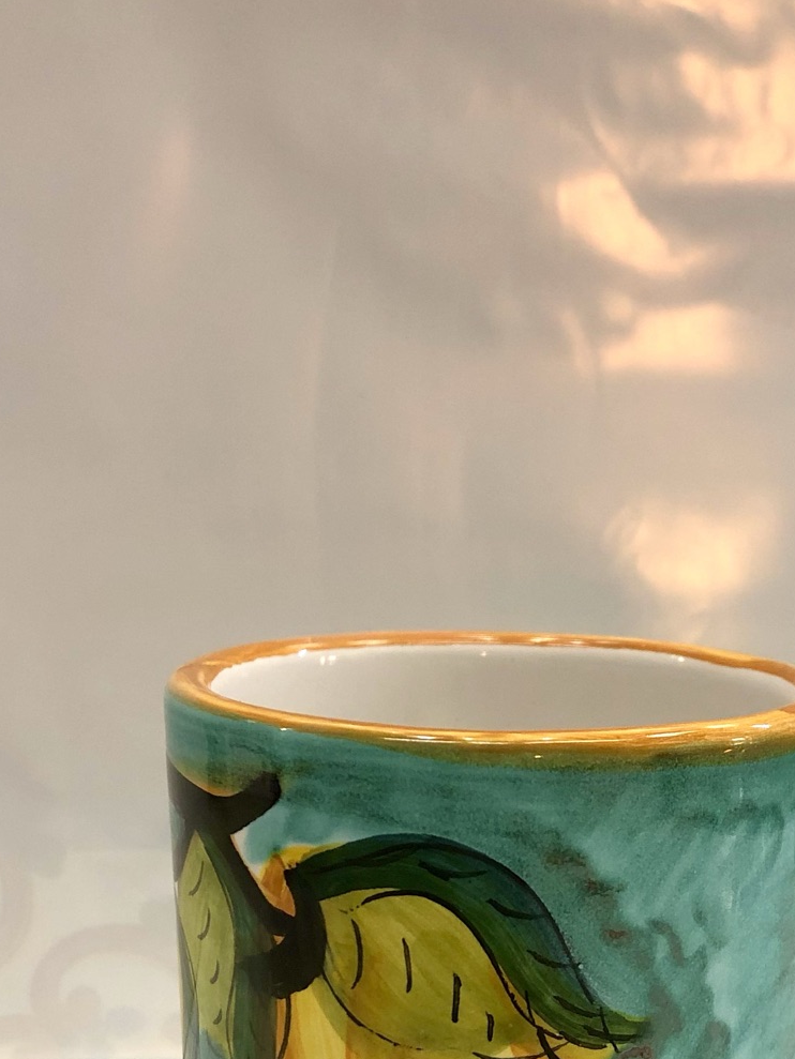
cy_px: 938
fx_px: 1776
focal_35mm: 58
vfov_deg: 31.8
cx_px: 588
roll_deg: +0.5
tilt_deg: -17.1
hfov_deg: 25.0
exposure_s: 1/33
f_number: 1.8
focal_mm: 3.99
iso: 32
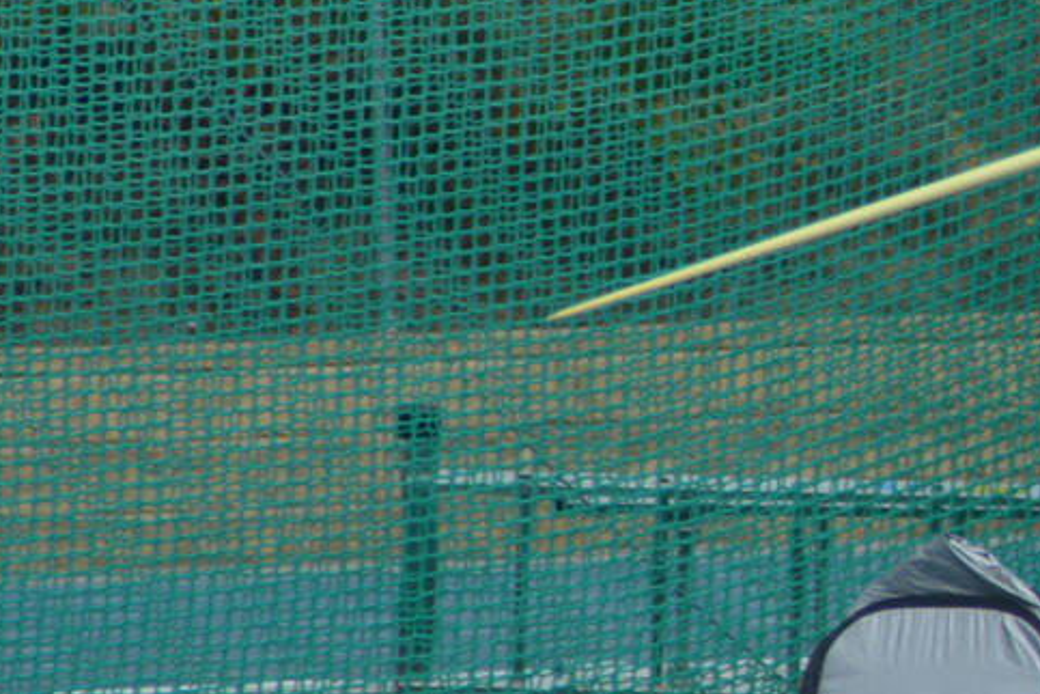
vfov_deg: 1.1
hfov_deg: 1.6
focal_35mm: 1271
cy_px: 404
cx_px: 1639
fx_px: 36715
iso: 400
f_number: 6.3
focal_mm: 200
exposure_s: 1/1600
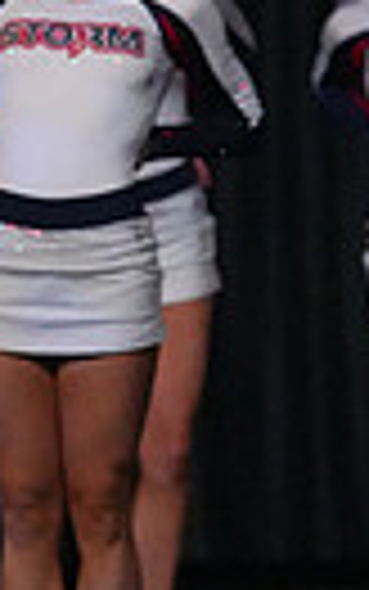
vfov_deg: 2.4
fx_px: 13823
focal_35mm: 860
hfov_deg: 1.5
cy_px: 259
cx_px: -765
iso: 16000
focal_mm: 190
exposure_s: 1/1250
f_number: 5.6
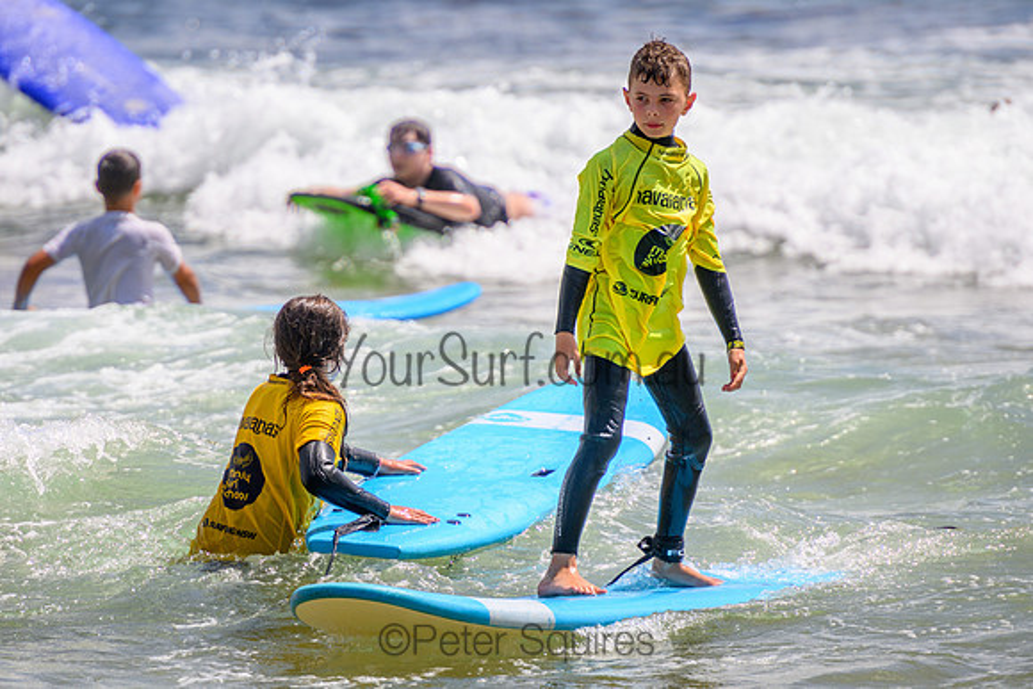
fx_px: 14100
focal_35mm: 491
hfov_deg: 4.2
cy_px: 363
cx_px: 399
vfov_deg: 2.8
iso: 250
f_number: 5.6
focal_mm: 400
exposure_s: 1/2000
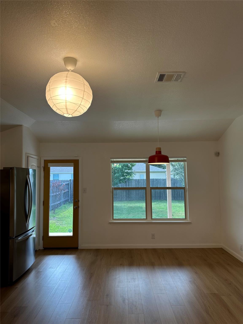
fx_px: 225
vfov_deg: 71.6
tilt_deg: +4.5
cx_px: 122
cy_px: 162
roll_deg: -0.5
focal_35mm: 24
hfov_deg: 56.8
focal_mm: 6.86
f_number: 1.78
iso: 80
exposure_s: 1/251
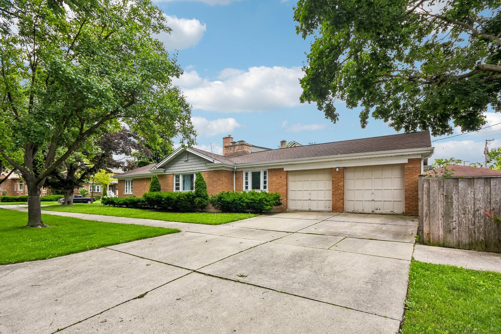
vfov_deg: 72.1
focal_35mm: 16
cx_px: 250
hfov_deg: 95.0
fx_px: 230
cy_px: 167
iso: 400
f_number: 8
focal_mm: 11
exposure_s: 1/400
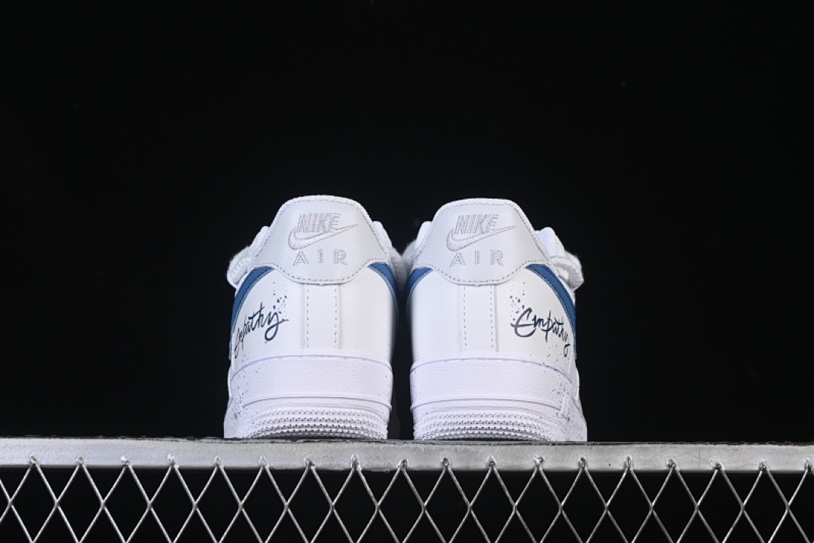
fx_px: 1696
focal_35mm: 75
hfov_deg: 27.0
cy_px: 272
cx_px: 407
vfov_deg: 18.2
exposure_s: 1/100
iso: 160
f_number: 8
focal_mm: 50
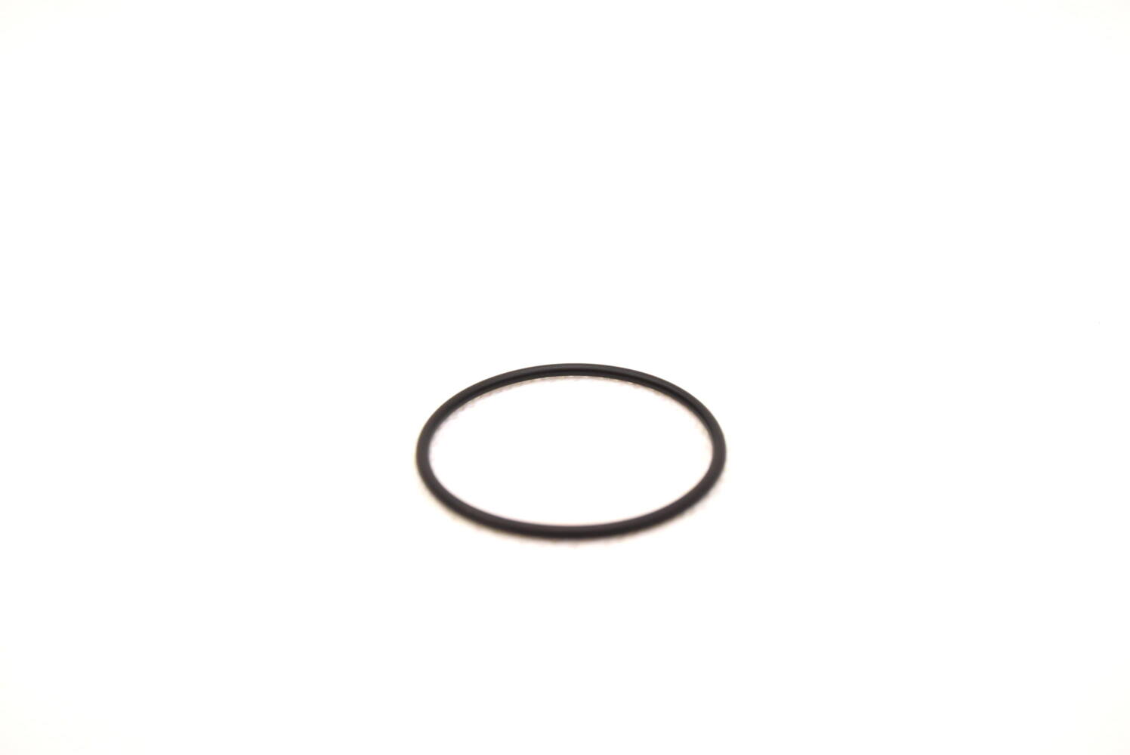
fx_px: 989
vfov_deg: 41.8
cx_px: 565
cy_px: 378
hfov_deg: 59.5
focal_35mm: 32
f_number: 6.3
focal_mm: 21
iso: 400
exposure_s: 1/160
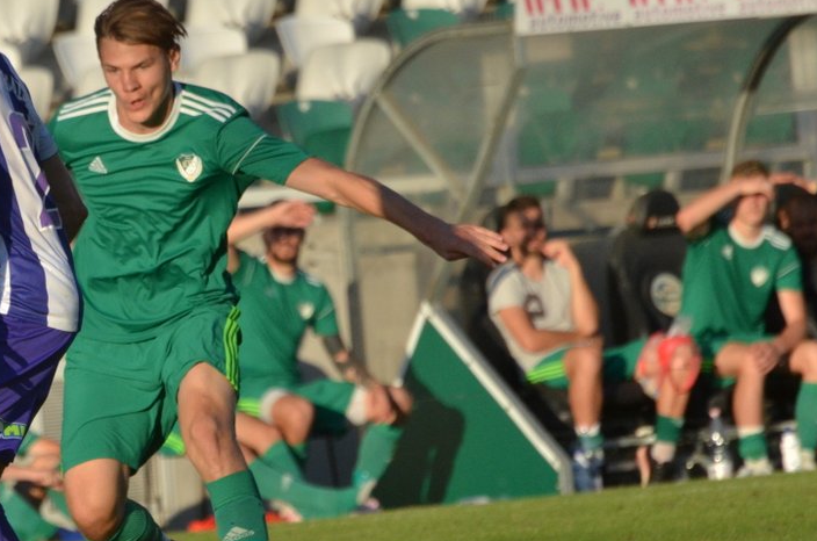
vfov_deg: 1.8
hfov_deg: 2.7
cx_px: 161
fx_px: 17367
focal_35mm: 767
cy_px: 307
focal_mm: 300
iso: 1000
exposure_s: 1/3200
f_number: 7.1
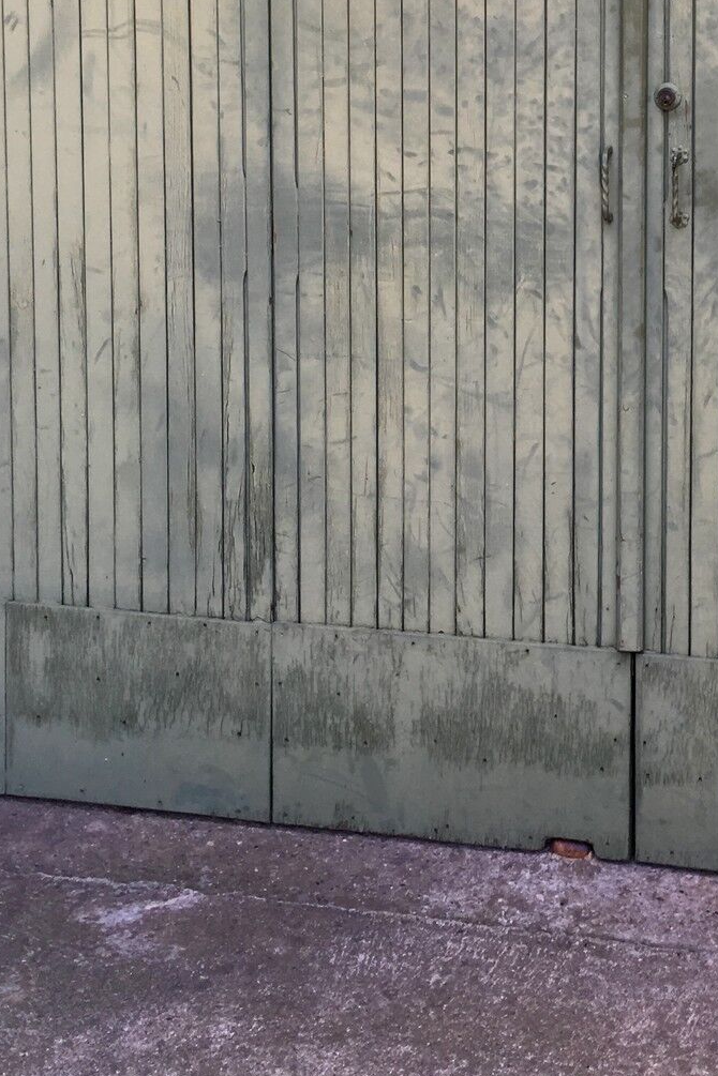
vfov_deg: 32.1
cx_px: 608
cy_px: 156
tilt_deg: -6.1
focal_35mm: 60
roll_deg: -0.3
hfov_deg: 22.2
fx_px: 1795
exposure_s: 1/50
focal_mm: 4.15
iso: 25
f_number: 2.2
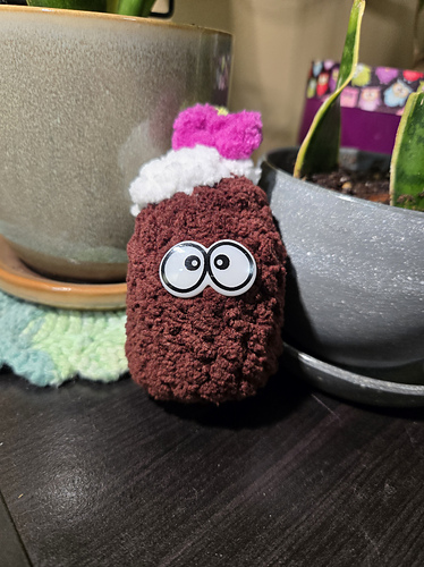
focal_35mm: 23
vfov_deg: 74.0
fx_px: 376
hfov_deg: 58.8
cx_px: 212
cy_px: 284
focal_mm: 5.4
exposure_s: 1/120
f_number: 1.8
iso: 250
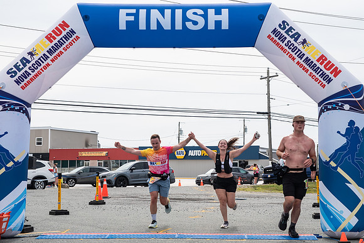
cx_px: 189
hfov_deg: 30.3
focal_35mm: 67
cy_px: 117
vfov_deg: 20.4
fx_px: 673
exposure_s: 1/4000
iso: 800
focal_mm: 56
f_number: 4
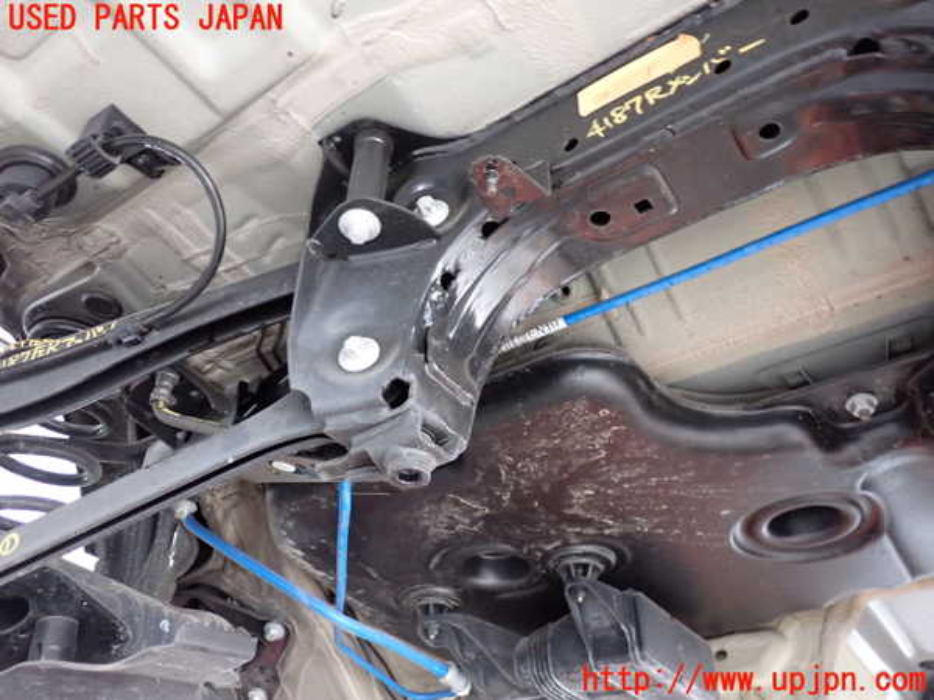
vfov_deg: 46.8
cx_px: 467
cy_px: 350
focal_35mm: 30
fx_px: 809
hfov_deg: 60.0
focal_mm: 5.4
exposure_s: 1/30
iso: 800
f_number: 2.3
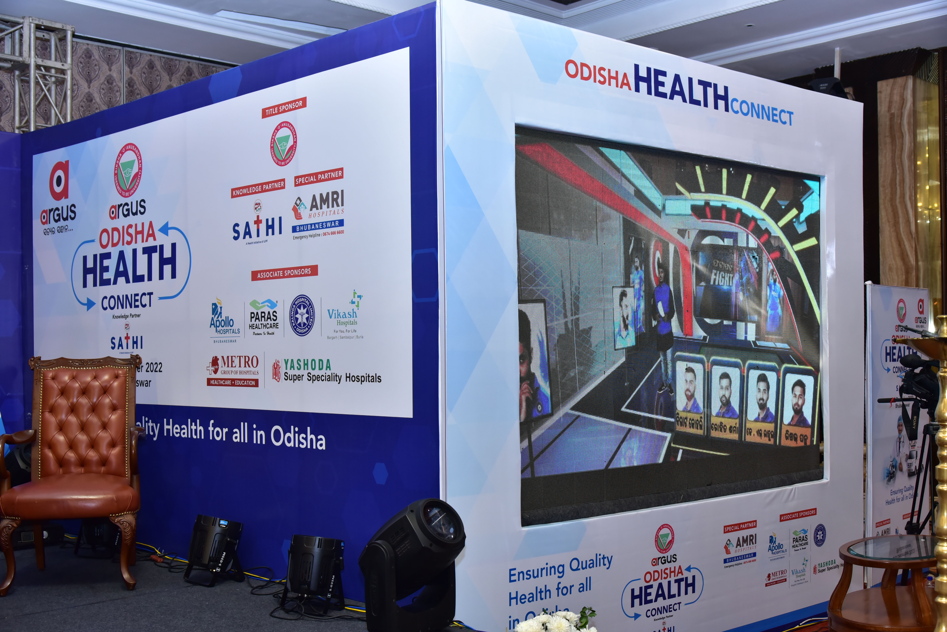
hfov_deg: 48.4
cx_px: 474
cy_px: 316
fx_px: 1053
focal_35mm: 40
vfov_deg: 33.4
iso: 1250
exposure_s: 1/125
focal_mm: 40
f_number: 6.3
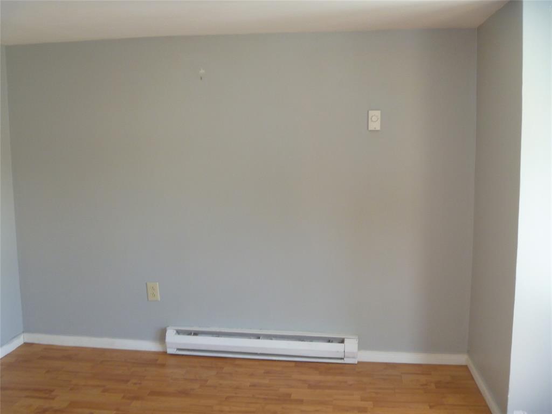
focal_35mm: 35
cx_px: 276
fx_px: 558
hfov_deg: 52.6
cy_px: 207
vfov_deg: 40.7
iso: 200
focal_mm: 6.3
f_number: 3.5
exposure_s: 1/30
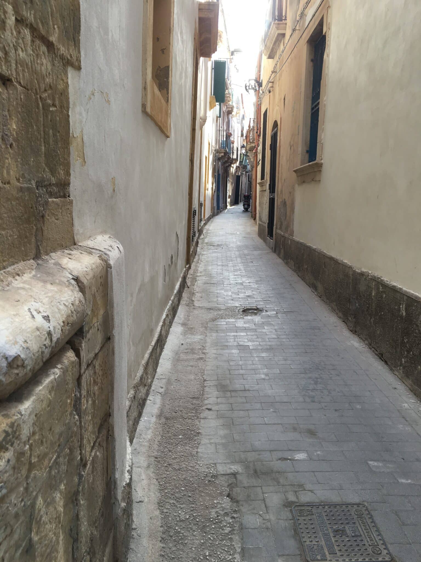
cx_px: 210
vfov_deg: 61.7
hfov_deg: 48.2
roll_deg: -0.7
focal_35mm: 29
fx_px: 470
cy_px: 281
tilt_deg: -9.5
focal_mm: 4.15
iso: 32
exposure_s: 1/100
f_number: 2.2
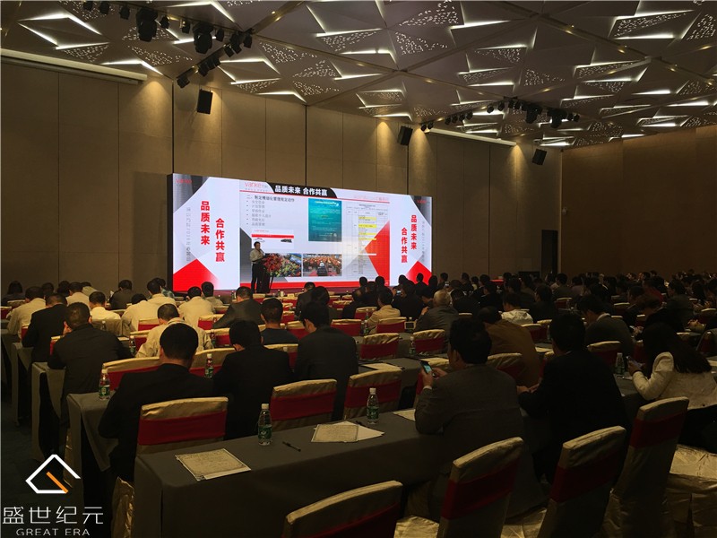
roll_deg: -0.1
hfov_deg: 61.7
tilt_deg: -0.4
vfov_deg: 48.2
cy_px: 269
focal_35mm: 29
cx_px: 358
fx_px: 601
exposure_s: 1/33
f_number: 2.2
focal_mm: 4.15
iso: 25
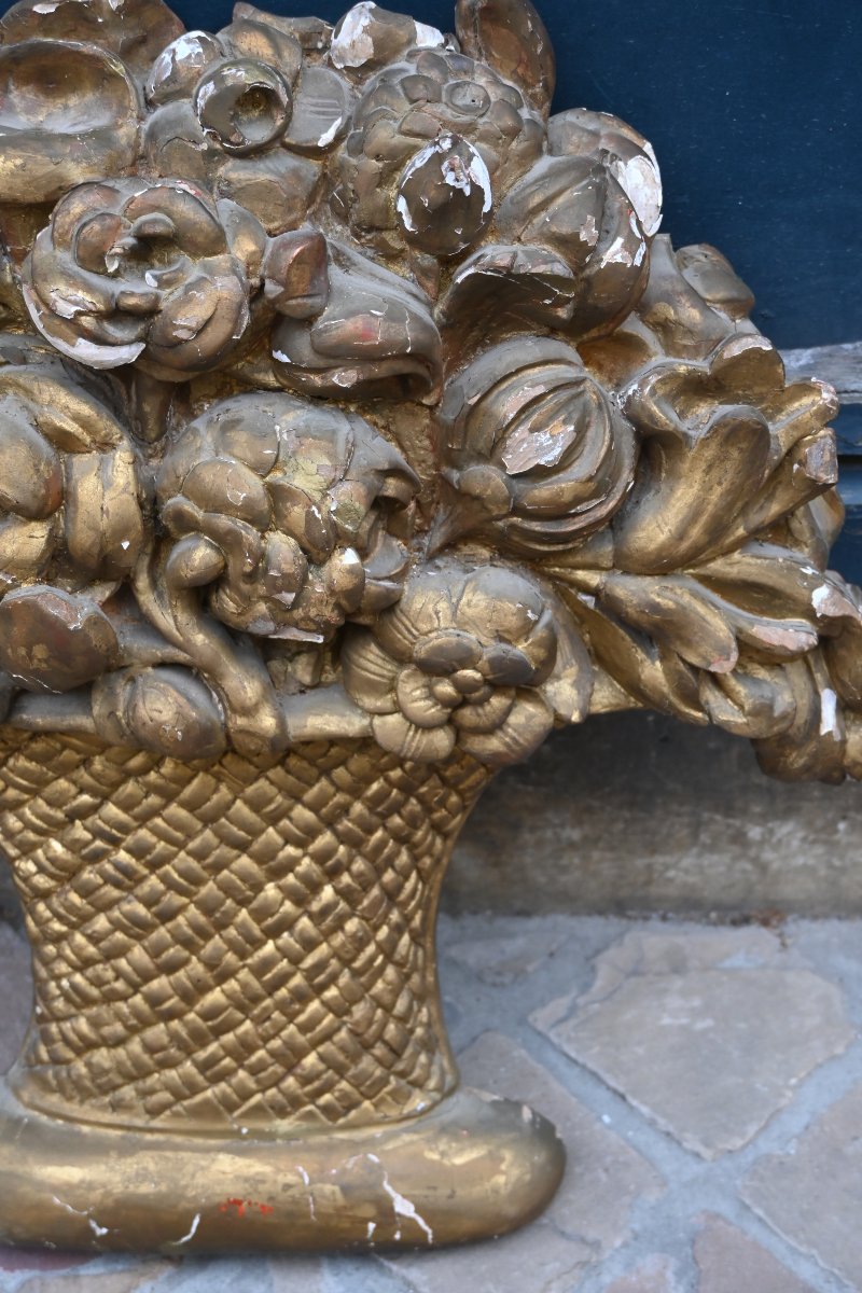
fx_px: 2370
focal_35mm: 66
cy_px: 646
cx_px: 431
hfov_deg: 20.6
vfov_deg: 30.5
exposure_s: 1/125
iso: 640
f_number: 4.5
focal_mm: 44
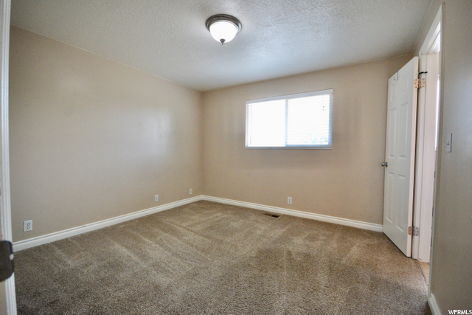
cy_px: 158
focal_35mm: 15
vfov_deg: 77.4
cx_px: 236
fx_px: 197
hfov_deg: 100.4
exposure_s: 1/200
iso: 1600
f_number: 5.6
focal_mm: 10
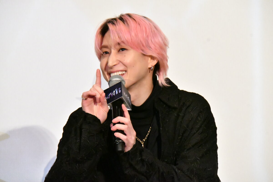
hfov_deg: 6.5
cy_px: 91
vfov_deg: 4.4
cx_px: 136
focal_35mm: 315
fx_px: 2389
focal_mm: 210
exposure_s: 1/250
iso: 20000
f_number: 9
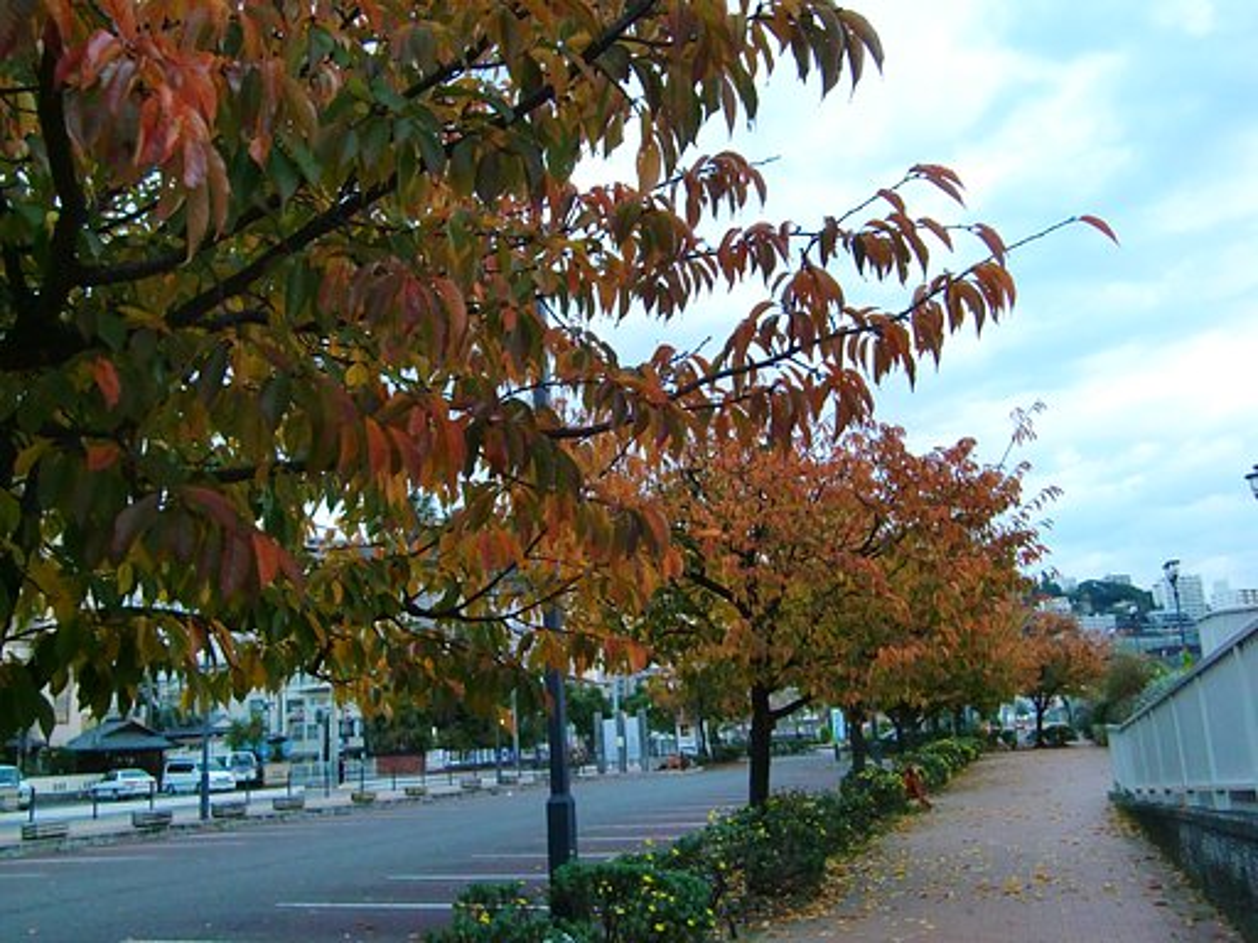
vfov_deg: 42.9
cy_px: 472
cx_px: 629
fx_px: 1199
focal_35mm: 33
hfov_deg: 55.4
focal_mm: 5.8
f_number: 2.7
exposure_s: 1/125
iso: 400
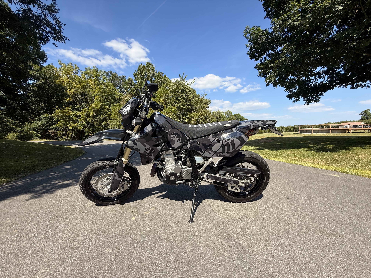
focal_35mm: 14
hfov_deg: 102.1
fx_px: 150
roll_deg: -0.3
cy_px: 139
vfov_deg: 85.7
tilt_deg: -2.4
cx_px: 186
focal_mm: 2.22
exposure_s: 1/853
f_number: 2.2
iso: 50
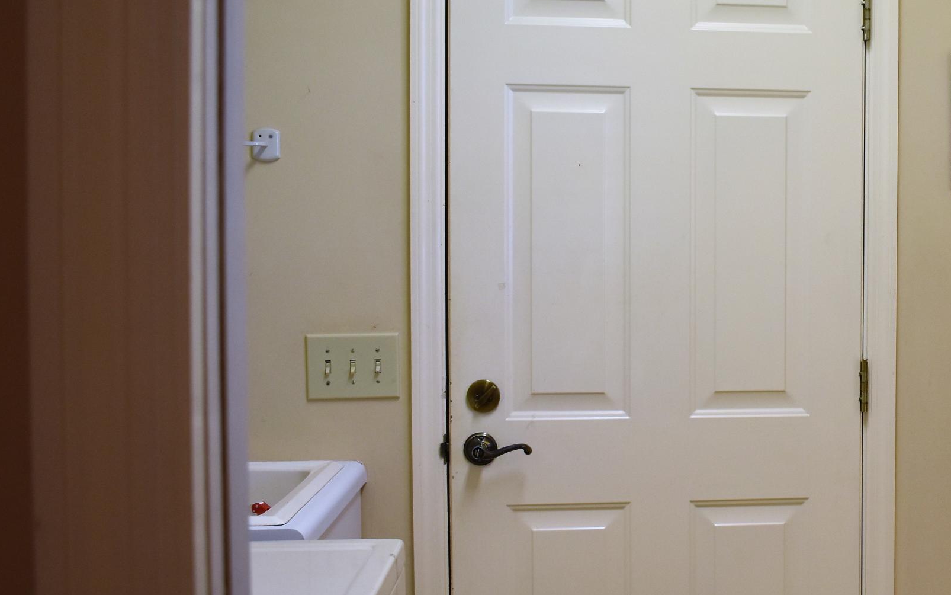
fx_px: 1554
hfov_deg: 32.1
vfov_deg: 21.7
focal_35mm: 60
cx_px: 885
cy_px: 318
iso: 400
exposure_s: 1/80
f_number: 4.5
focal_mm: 21
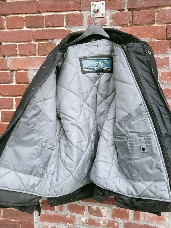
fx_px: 184
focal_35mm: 28
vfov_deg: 63.4
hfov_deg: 49.8
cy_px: 114
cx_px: 86
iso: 100
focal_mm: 3.46
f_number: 2.2
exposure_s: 1/166
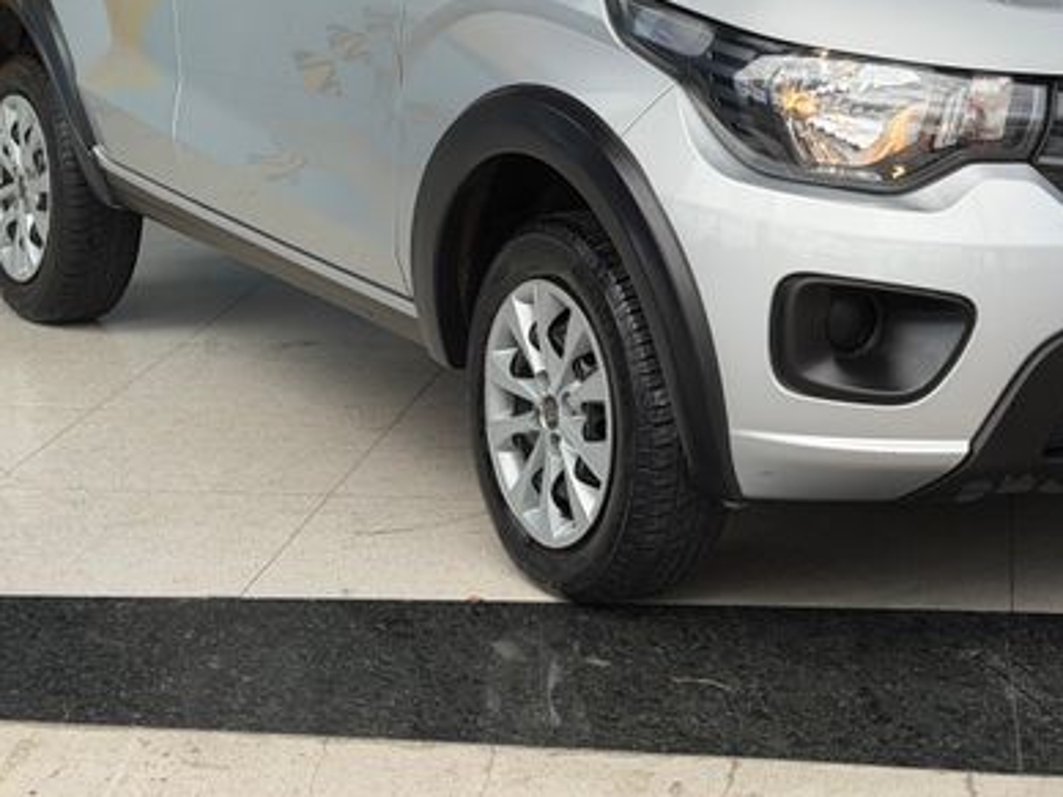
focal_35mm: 95
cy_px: 77
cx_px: 830
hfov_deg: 20.4
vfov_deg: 15.4
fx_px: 2917
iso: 64
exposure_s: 1/2865
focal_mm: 6.76
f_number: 1.78
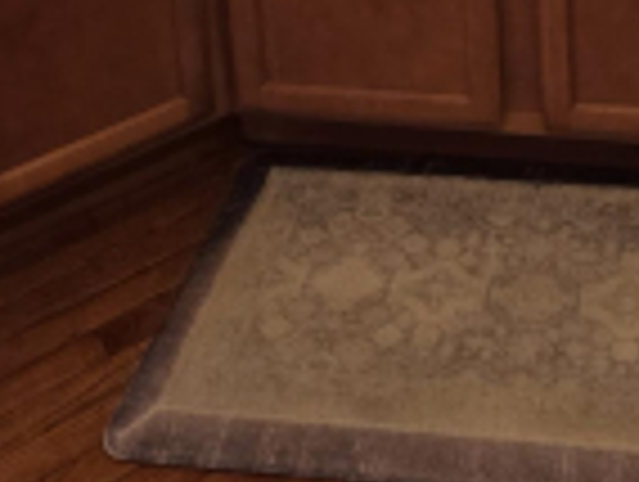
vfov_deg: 17.5
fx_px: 1128
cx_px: 565
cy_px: -473
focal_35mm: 61
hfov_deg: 30.4
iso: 125
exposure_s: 1/120
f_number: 1.9
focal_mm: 2.2
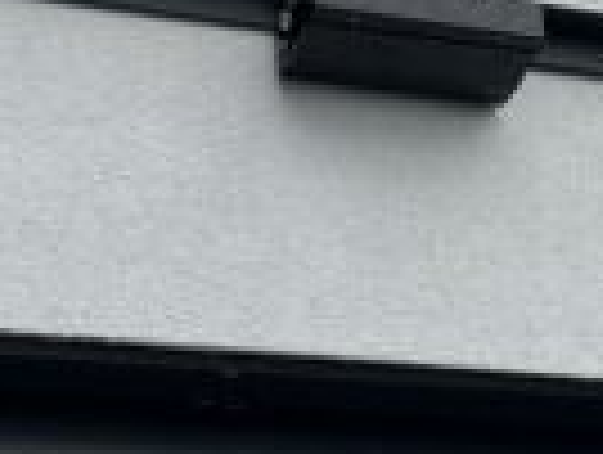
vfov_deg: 10.0
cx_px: 778
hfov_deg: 12.8
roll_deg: +6.3
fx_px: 2600
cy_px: 121
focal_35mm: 149
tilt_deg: +25.5
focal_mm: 5.1
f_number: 1.6
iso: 50
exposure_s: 1/5556
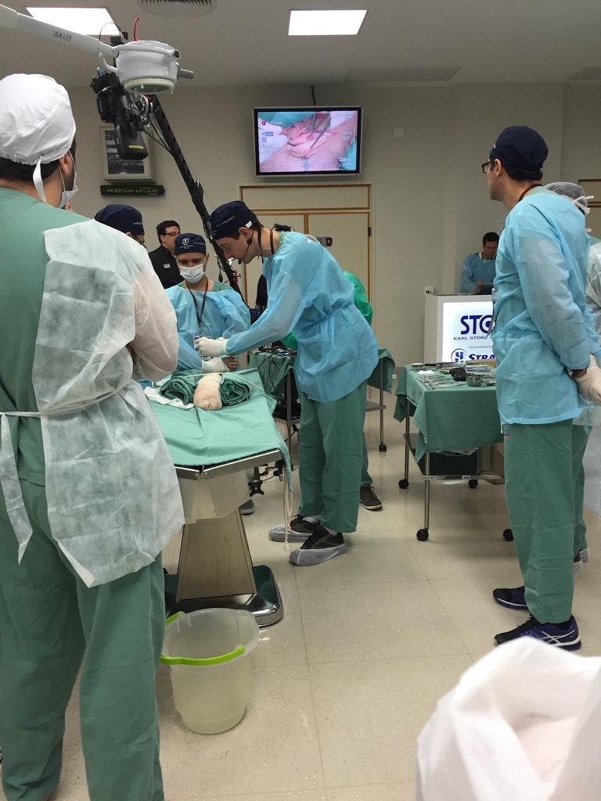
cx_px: 300
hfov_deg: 48.2
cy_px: 400
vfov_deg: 61.7
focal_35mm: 29
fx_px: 671
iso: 32
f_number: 2.2
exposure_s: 1/30
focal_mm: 4.15
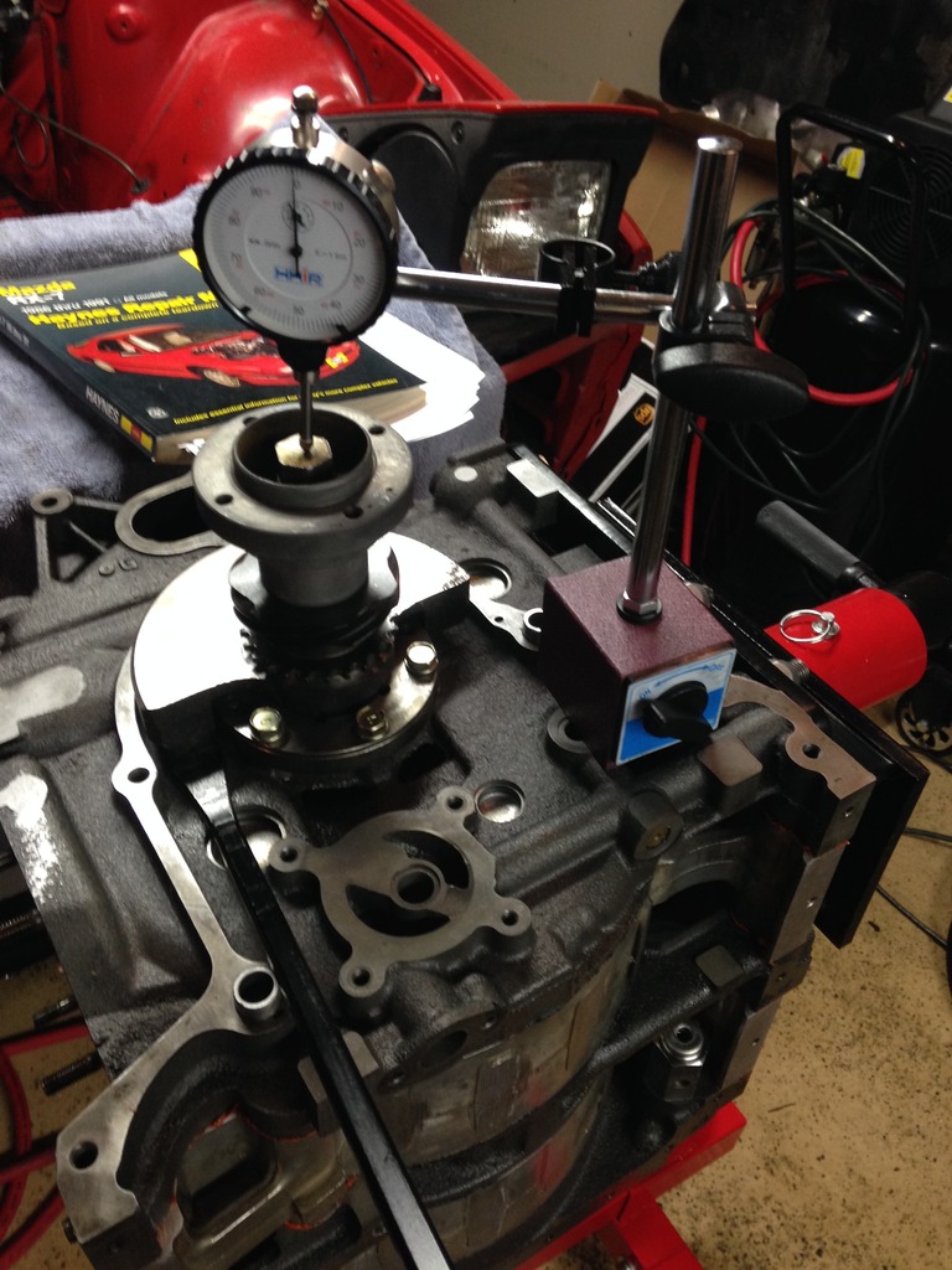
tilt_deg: -35.7
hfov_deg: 42.9
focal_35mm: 33
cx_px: 476
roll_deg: -10.7
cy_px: 635
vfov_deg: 55.4
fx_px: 1210
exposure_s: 1/20
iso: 125
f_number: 2.4
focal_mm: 4.12
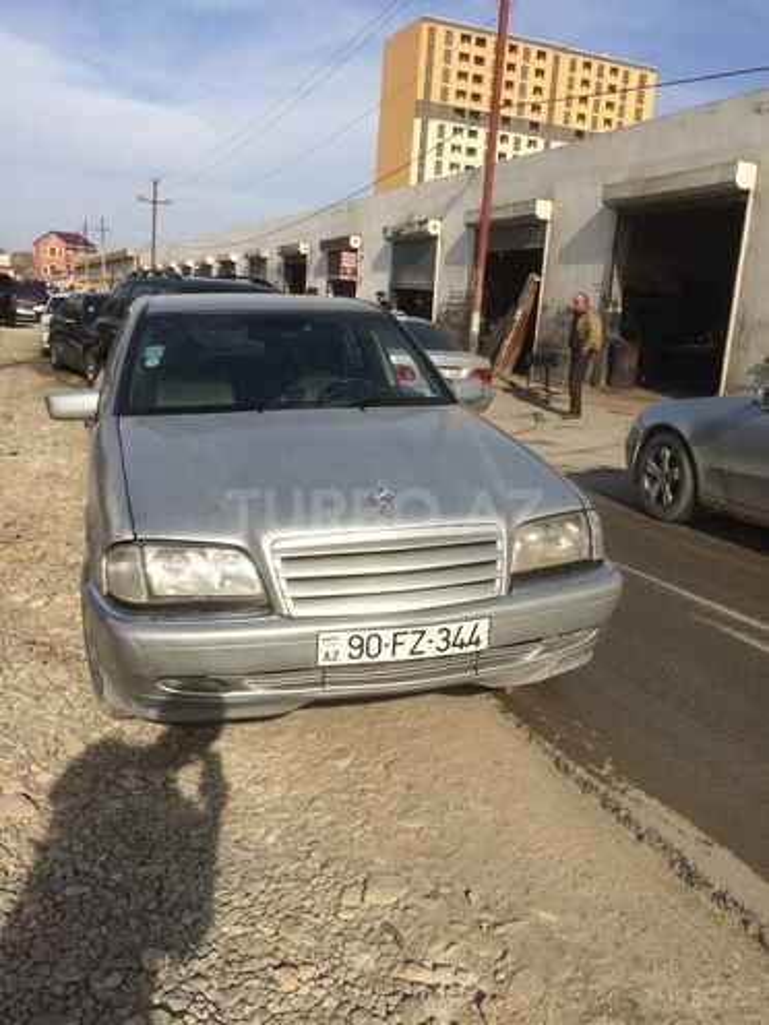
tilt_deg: -13.3
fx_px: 859
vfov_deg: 61.7
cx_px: 384
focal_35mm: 29
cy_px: 512
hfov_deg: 48.2
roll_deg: -3.6
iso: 32
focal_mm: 4.15
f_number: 2.2
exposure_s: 1/2933
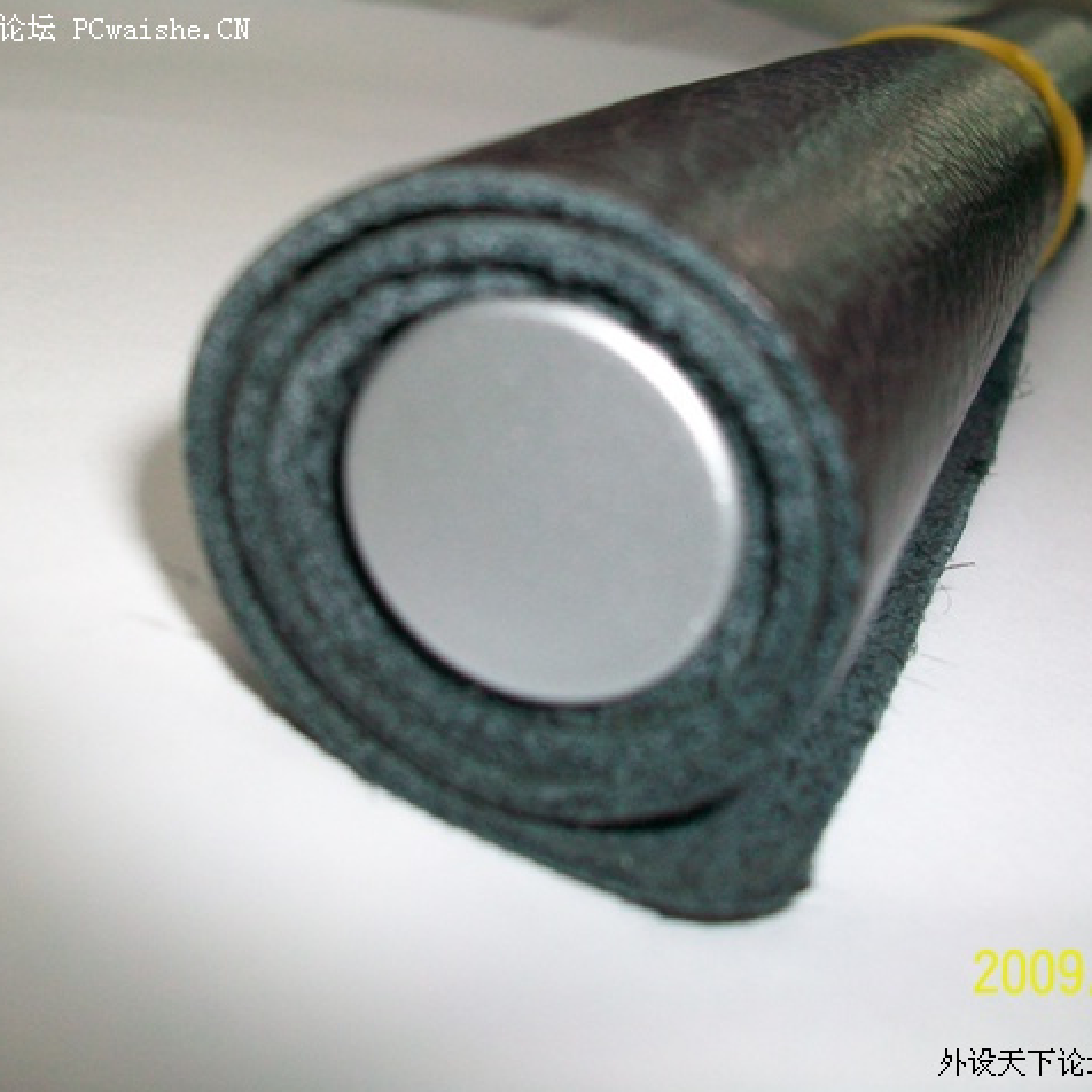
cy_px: 546
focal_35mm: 38
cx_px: 594
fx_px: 1356
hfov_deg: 43.8
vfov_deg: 43.9
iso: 120
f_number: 2.8
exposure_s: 1/60
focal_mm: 5.7
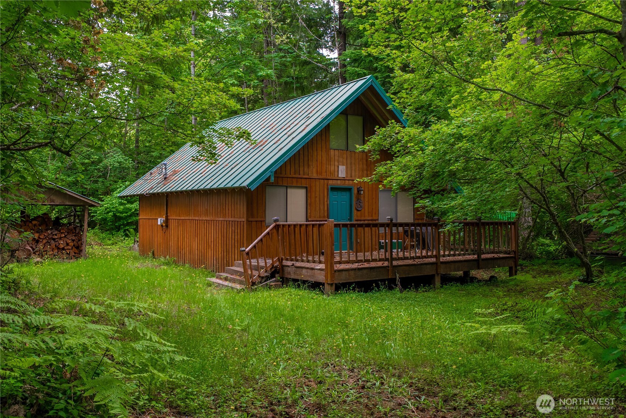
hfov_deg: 73.7
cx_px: 313
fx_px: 418
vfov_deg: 53.2
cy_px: 209
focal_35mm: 24
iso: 100
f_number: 7.1
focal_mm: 24
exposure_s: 1/30
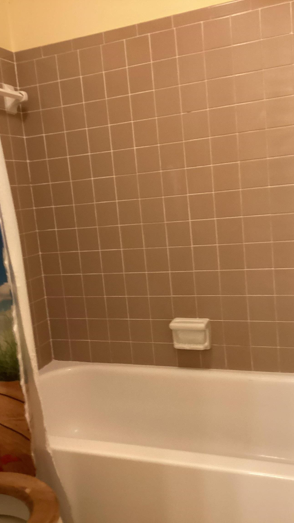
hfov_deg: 34.6
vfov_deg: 58.0
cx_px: 138
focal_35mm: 34
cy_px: 262
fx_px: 471
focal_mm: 3.3
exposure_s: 1/40
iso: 320
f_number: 2.4
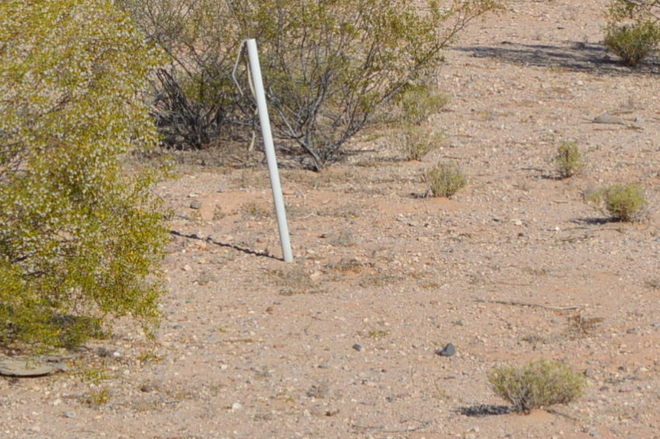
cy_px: -254
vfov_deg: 4.7
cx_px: 995
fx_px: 5271
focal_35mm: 288
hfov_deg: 7.1
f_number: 9
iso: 100
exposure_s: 1/320
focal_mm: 55
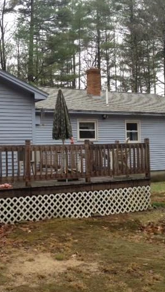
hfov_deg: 22.8
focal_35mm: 52
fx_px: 404
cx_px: 33
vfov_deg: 39.9
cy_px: 144
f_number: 2.4
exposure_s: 1/165
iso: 50
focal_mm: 4.28
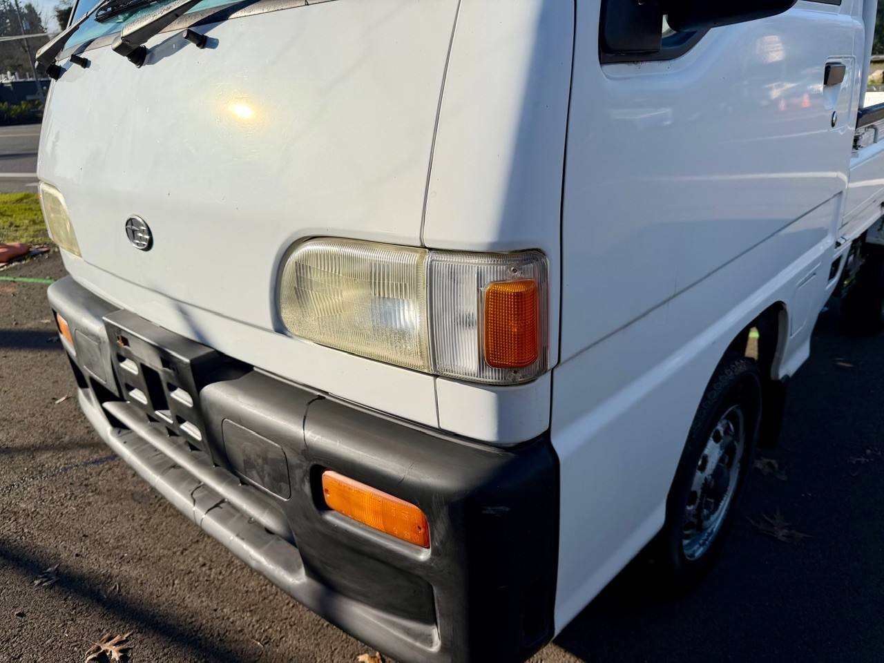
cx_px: 442
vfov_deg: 56.8
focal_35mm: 24
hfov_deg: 71.6
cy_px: 332
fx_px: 613
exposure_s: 1/6711
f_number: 1.78
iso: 80
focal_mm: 6.76
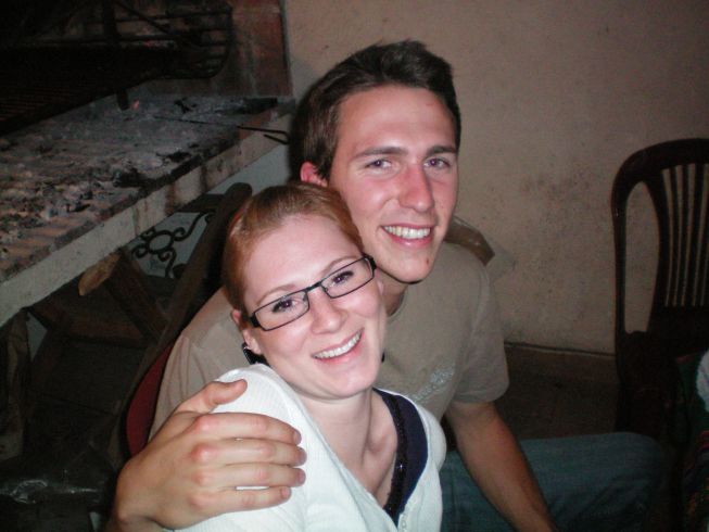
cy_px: 266
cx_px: 354
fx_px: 778
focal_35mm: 38
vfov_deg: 37.7
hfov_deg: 49.0
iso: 400
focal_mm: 6.3
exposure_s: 1/60
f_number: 3.1
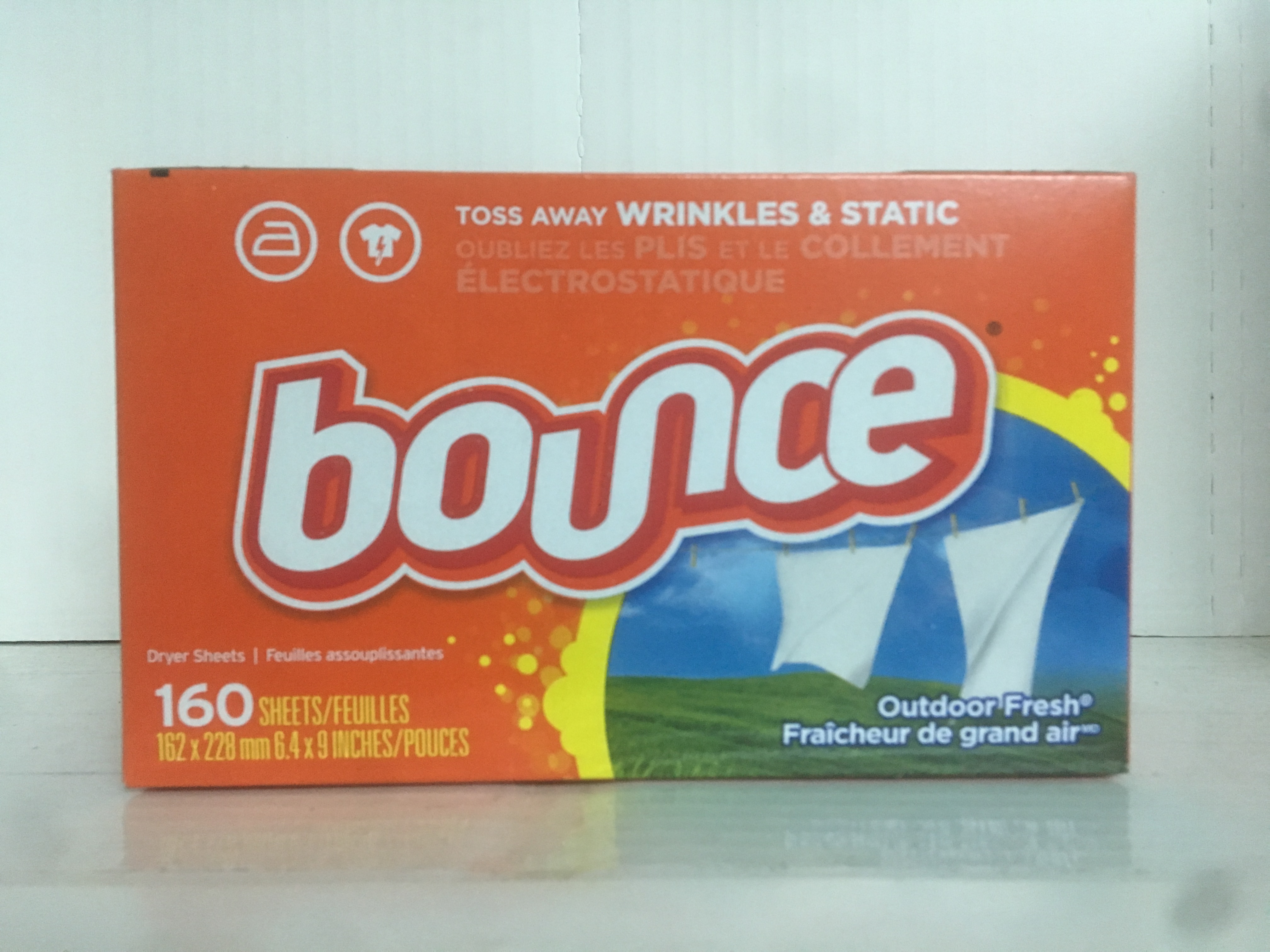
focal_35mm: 29
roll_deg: -2.2
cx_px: 635
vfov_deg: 48.2
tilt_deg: -0.6
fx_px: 1064
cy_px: 476
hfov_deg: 61.7
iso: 200
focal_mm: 4.15
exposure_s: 1/33
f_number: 2.2
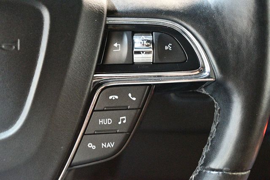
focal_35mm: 54
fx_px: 405
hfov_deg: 36.9
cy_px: 90
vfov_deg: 25.0
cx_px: 135
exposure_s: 1/20
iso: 12800
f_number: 5
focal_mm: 36
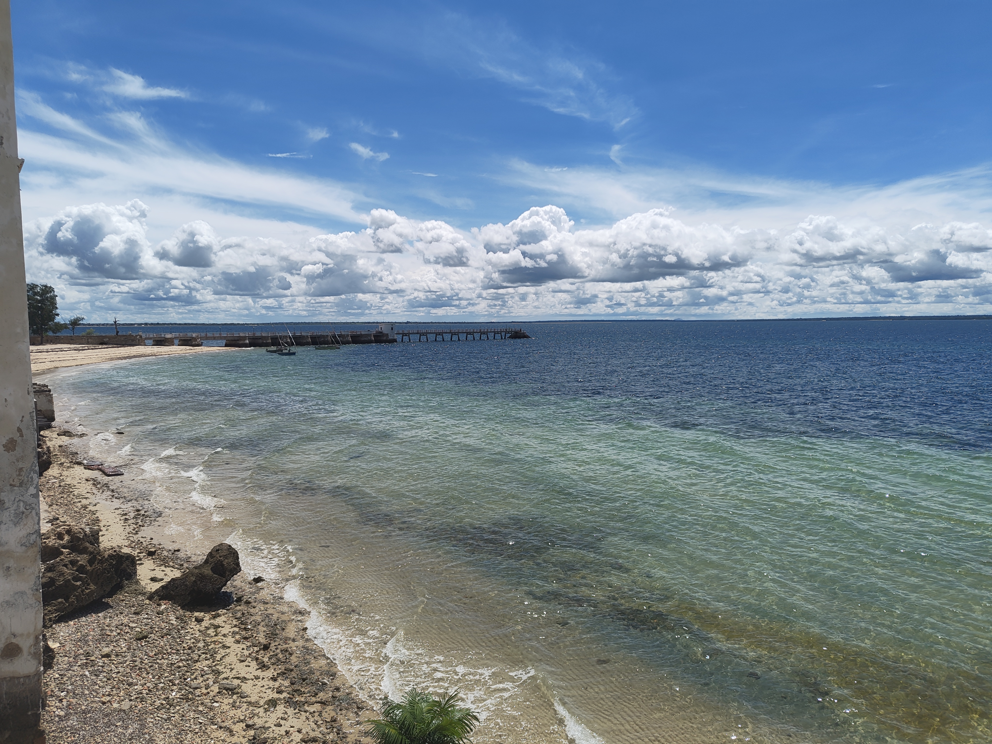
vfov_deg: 56.8
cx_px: 496
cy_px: 372
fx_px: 688
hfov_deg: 71.6
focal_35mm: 24
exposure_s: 1/1530
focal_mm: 5.56
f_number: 1.88
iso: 50
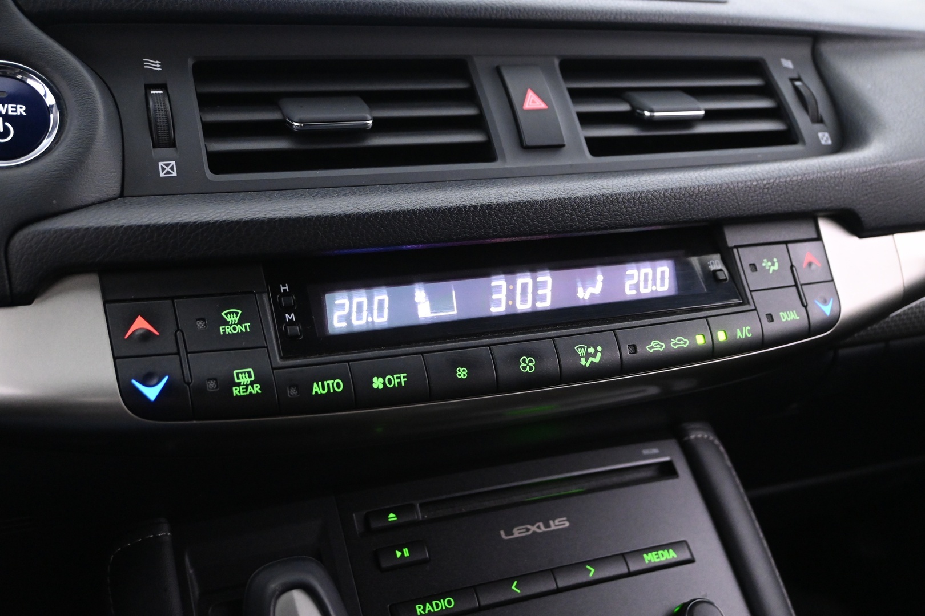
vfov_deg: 38.4
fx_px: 886
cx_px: 462
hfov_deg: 55.1
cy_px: 308
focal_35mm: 34
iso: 3200
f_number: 4.2
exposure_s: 1/20
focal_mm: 23
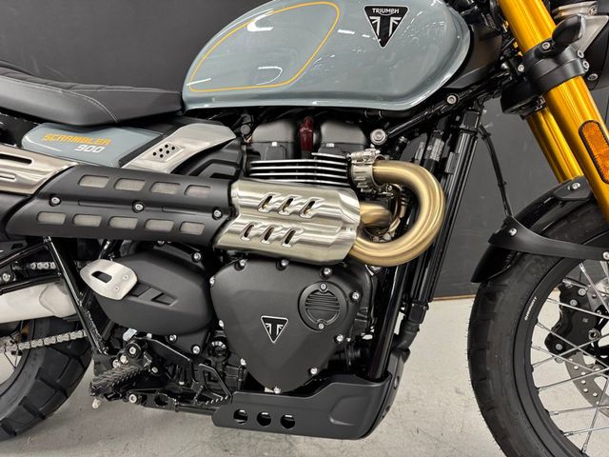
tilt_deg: -14.6
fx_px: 422
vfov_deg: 56.8
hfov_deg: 71.6
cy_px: 228
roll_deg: +2.2
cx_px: 304
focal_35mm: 24
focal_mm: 6.76
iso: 250
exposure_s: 1/50
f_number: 1.78
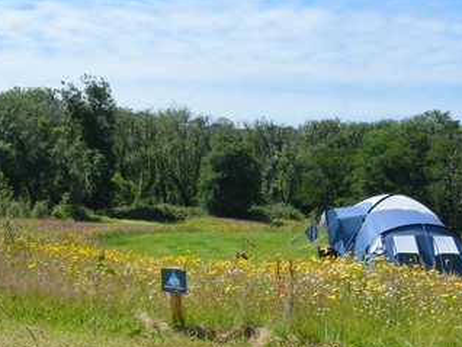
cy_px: 195
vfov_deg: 28.6
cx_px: 270
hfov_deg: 37.4
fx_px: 681
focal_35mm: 51
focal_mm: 22
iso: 100
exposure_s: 1/250
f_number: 8
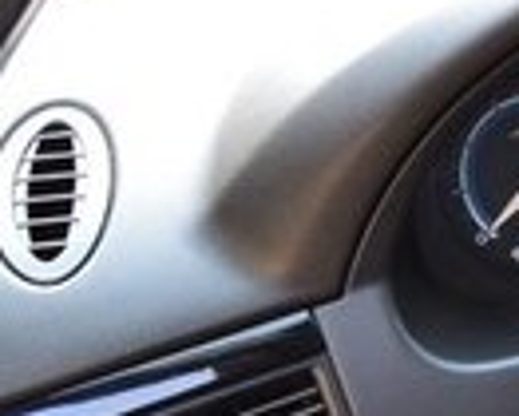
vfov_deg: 12.0
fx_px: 1968
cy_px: 309
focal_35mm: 128
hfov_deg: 12.1
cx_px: 1244
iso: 720
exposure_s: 1/60
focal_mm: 18
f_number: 8
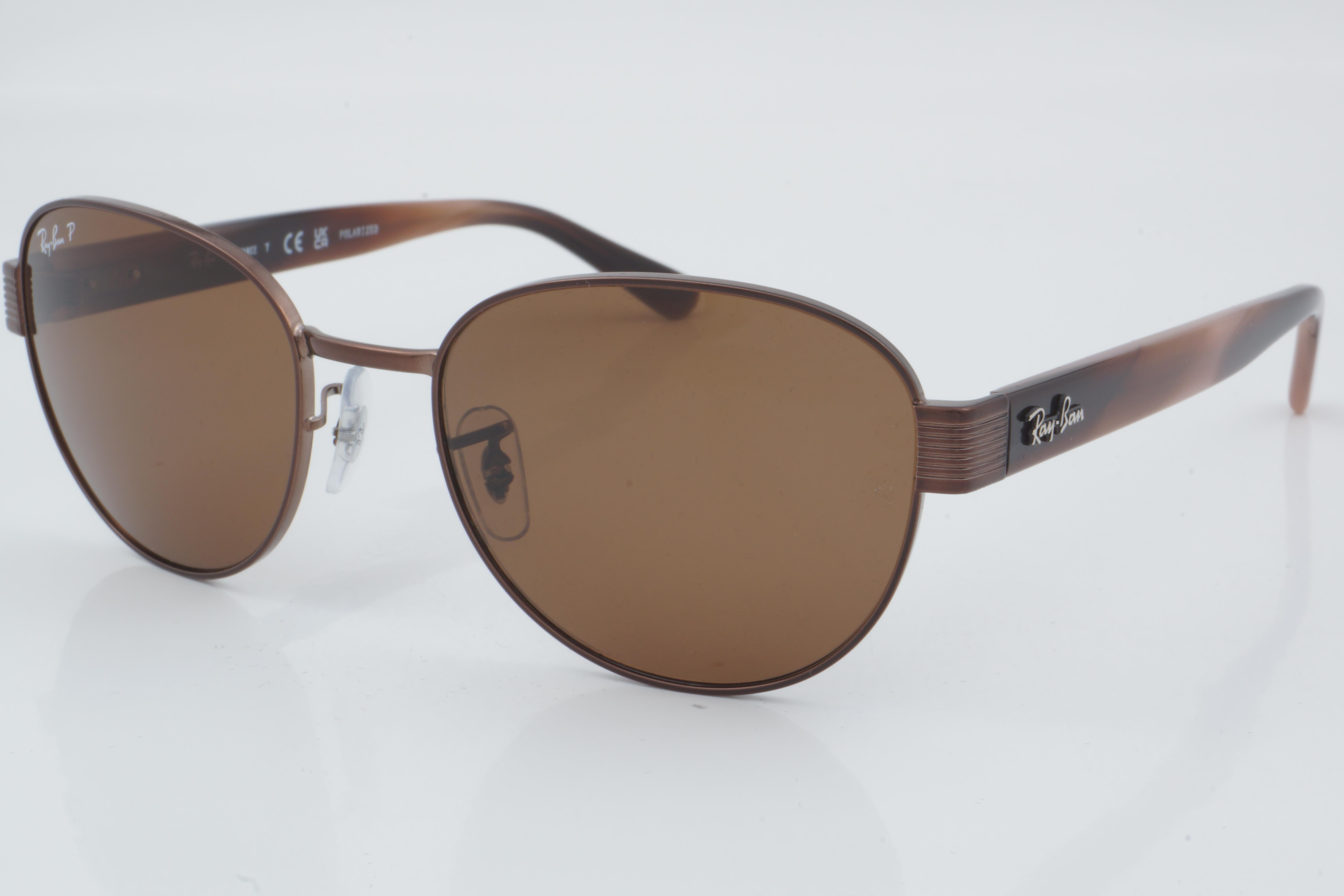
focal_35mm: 75
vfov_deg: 18.2
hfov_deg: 27.0
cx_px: 672
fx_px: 2800
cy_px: 448
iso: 100
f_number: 32
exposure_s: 1/3
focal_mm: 50
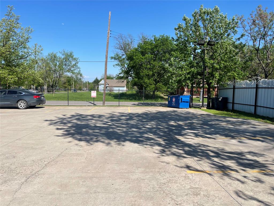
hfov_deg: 67.3
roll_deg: -0.5
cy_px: 103
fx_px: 206
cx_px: 137
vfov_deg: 53.1
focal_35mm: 26
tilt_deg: -5.6
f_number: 1.6
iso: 32
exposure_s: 1/3344
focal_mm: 5.1
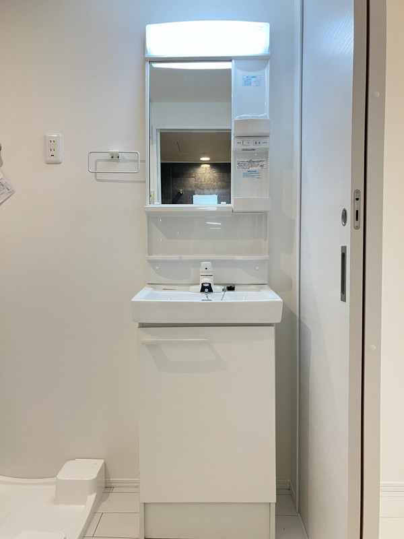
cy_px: 270
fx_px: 436
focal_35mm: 28
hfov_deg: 49.7
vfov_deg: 63.4
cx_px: 202
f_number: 1.8
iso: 125
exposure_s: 1/60
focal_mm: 3.99
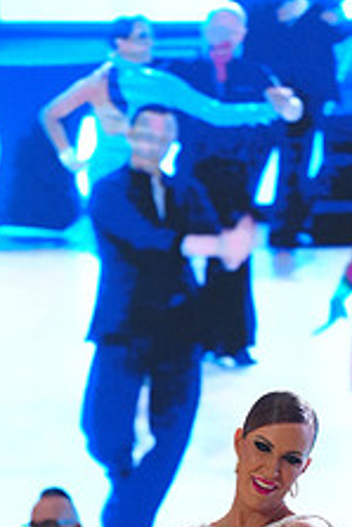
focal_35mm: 461
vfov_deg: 4.5
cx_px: 389
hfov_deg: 3.0
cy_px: 674
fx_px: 6750
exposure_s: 1/250
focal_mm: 177
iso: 2500
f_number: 4
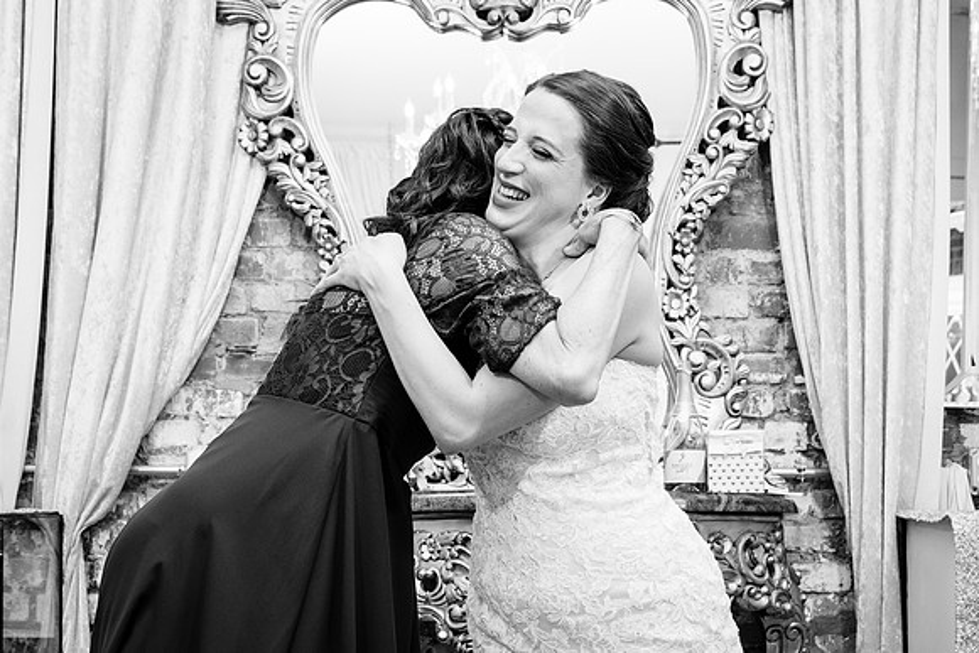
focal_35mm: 55
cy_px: 494
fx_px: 1493
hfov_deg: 36.3
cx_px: 451
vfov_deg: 24.4
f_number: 5.6
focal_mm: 36
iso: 1000
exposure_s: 1/200
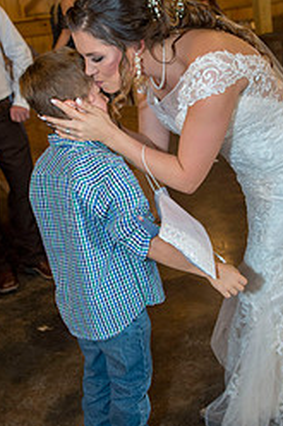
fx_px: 579
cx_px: 166
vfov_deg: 40.3
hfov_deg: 27.4
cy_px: 179
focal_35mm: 49
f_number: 4
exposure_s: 1/125
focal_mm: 27
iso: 1600
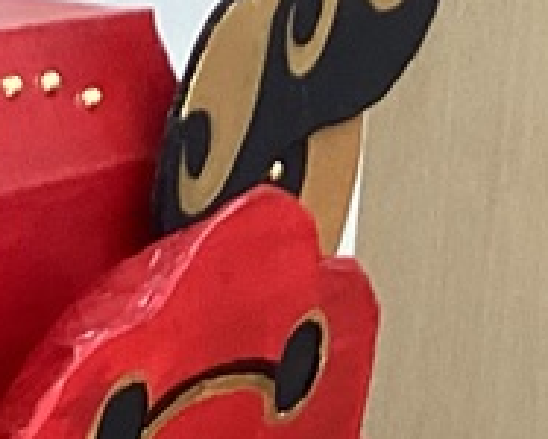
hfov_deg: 8.7
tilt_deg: -16.4
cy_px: 894
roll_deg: -2.5
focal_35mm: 211
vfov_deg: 7.1
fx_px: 3426
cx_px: -500
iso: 50
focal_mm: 3.3
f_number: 2.4
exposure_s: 1/60
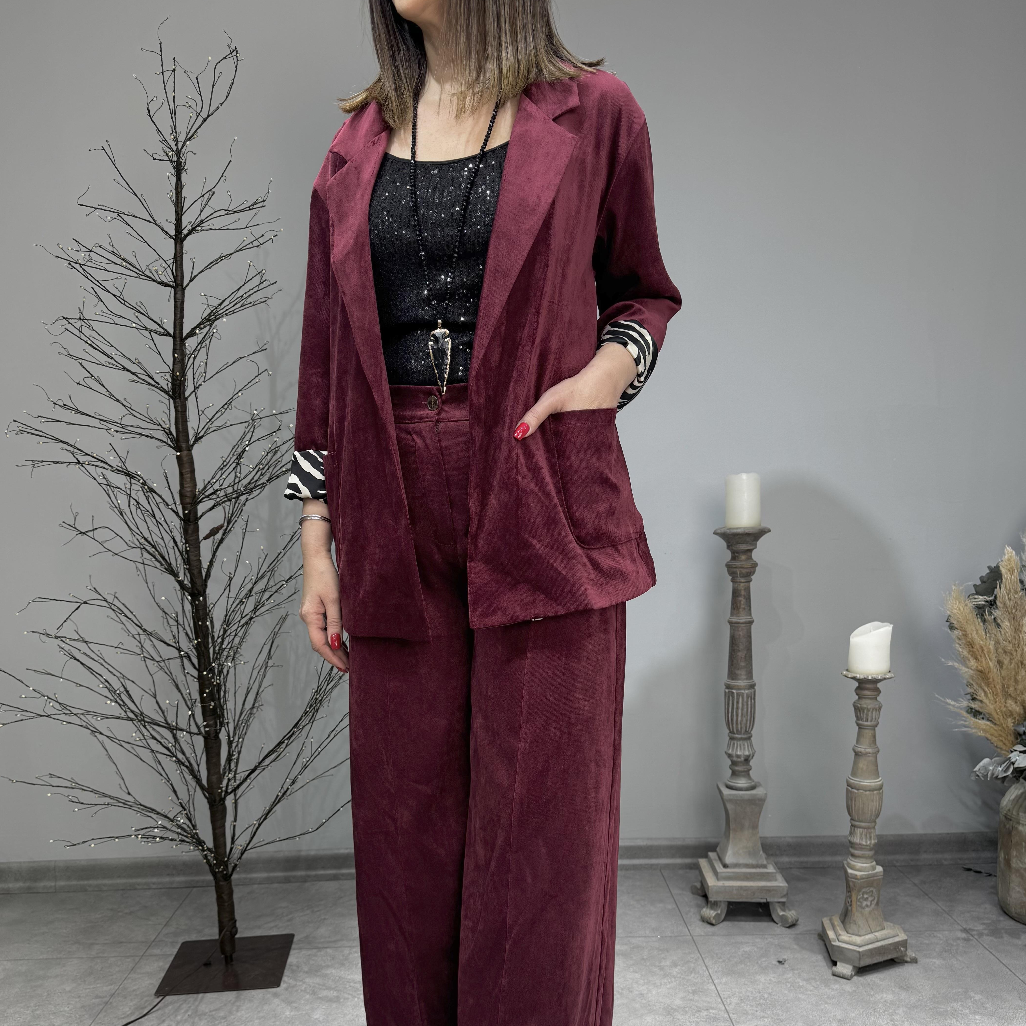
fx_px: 972
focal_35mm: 29
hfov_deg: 55.6
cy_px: 655
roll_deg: +1.5
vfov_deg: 54.8
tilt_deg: -9.4
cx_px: 501
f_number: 1.78
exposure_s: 1/100
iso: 80
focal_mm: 6.76
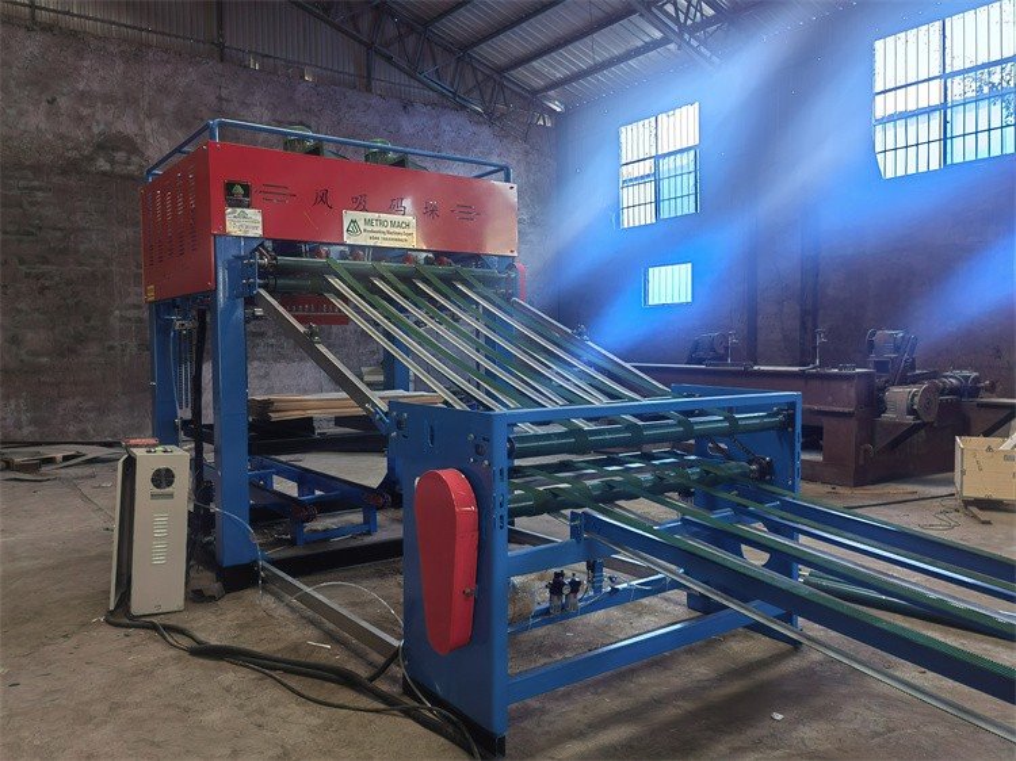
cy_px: 380
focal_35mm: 27
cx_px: 508
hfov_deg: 65.3
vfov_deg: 51.3
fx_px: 792
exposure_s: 1/50
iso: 80
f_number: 1.9
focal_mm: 5.52
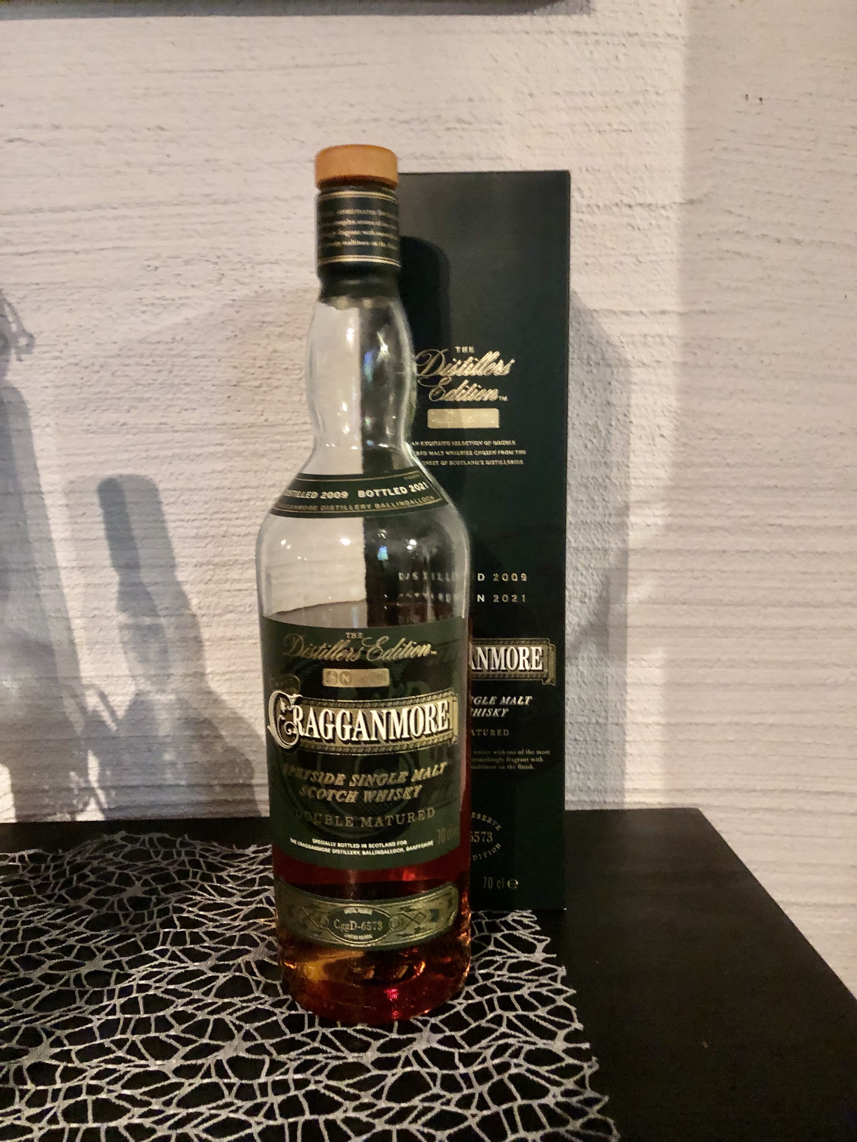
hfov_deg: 49.7
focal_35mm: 28
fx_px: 924
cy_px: 571
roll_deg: +0.7
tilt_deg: -6.7
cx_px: 428
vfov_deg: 63.4
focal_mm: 3.99
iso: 160
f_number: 1.8
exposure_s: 1/4
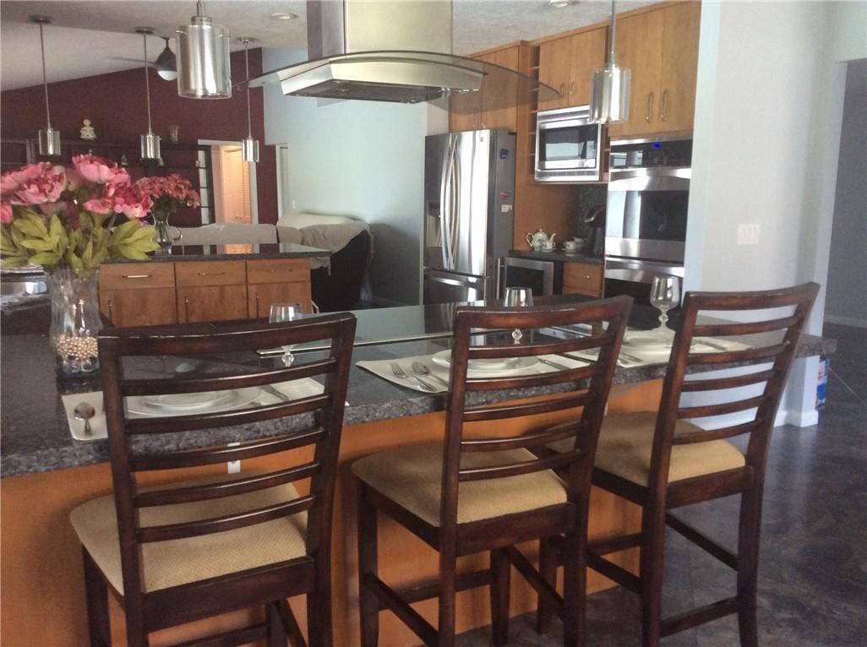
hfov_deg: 56.9
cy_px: 324
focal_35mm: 32
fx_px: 800
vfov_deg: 44.0
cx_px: 434
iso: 100
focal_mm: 3.3
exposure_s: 1/24
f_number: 2.4
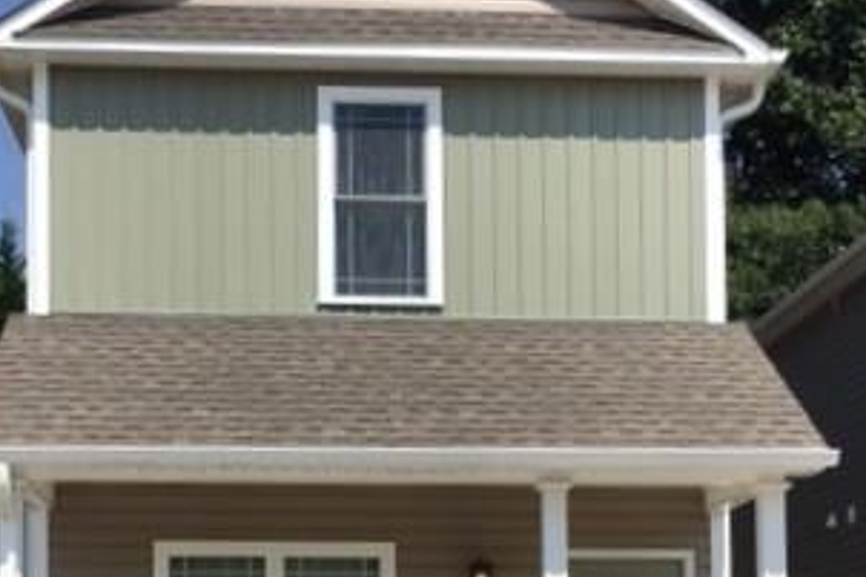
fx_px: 1539
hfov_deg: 31.3
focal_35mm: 64
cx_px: 344
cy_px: 614
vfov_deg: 20.4
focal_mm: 4.15
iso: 25
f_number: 2.2
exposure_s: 1/2198
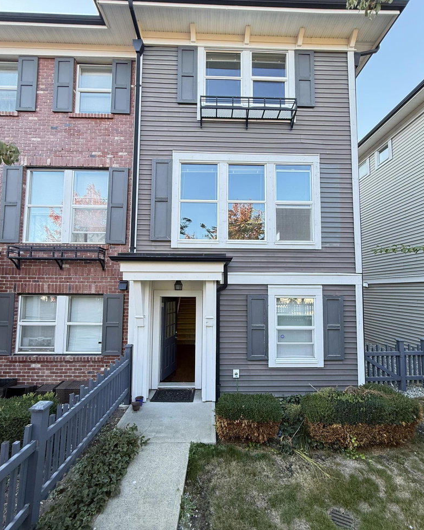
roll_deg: -0.7
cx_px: 216
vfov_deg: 96.7
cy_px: 276
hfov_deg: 84.0
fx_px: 235
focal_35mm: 15
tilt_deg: +4.1
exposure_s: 1/99
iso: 100
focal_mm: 2.22
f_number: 2.2
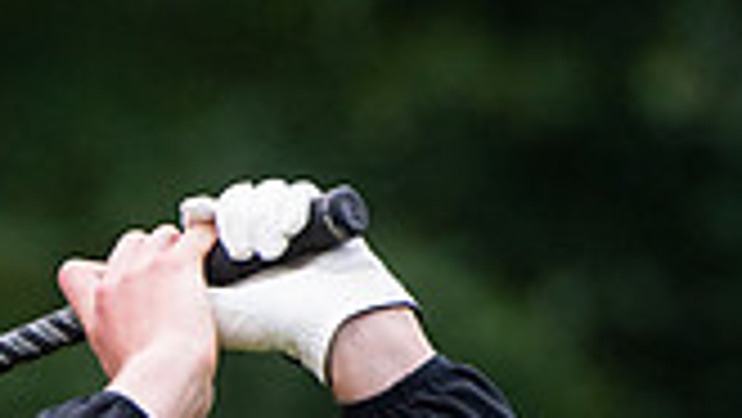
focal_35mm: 1106
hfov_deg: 1.9
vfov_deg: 1.1
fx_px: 21771
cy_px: 649
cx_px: -486
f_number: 4
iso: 1600
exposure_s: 1/1000
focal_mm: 200
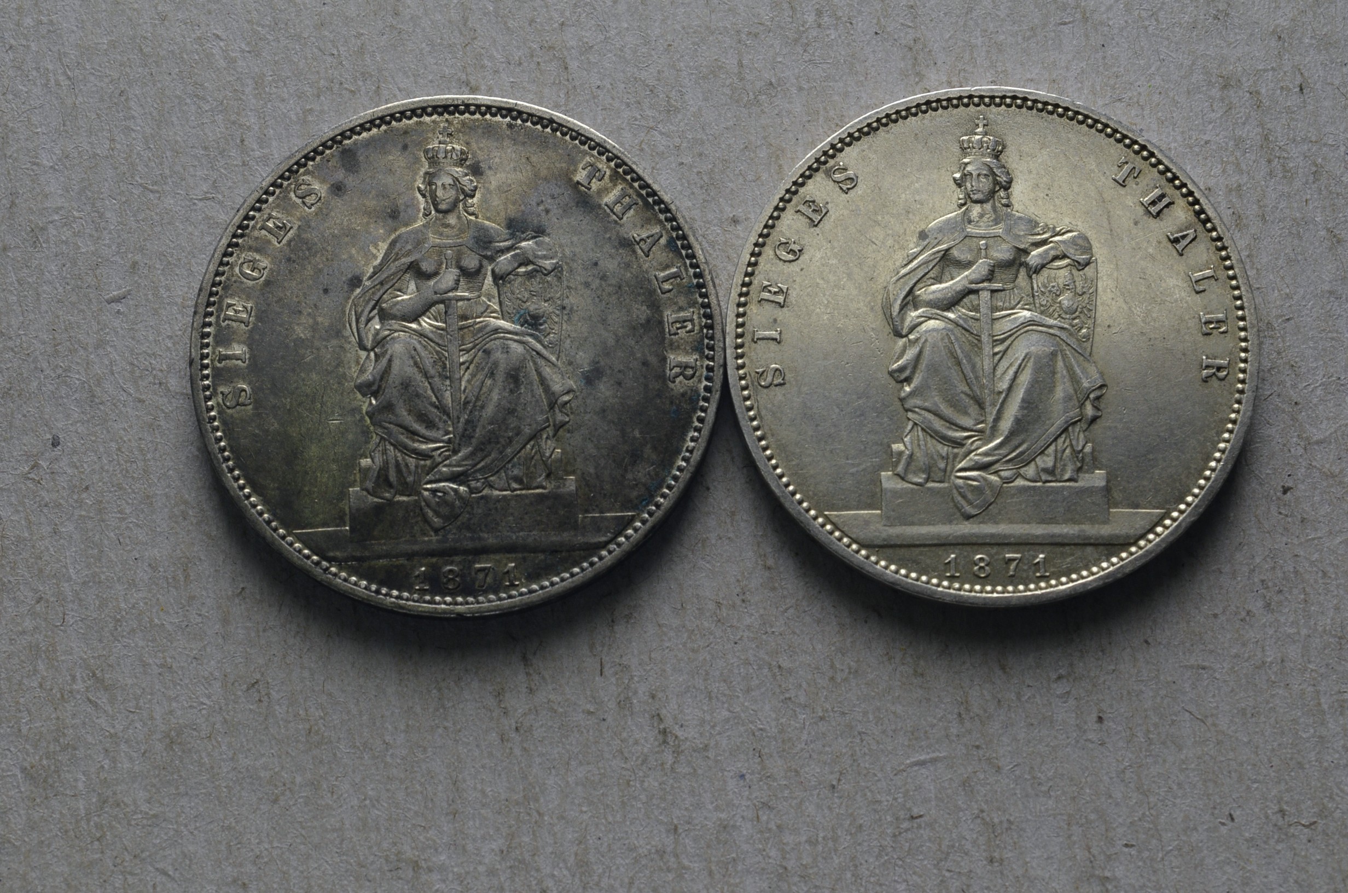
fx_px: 3083
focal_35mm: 82
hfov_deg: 24.7
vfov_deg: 16.5
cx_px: 674
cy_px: 446
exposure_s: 1/250
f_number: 14
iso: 400
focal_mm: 55
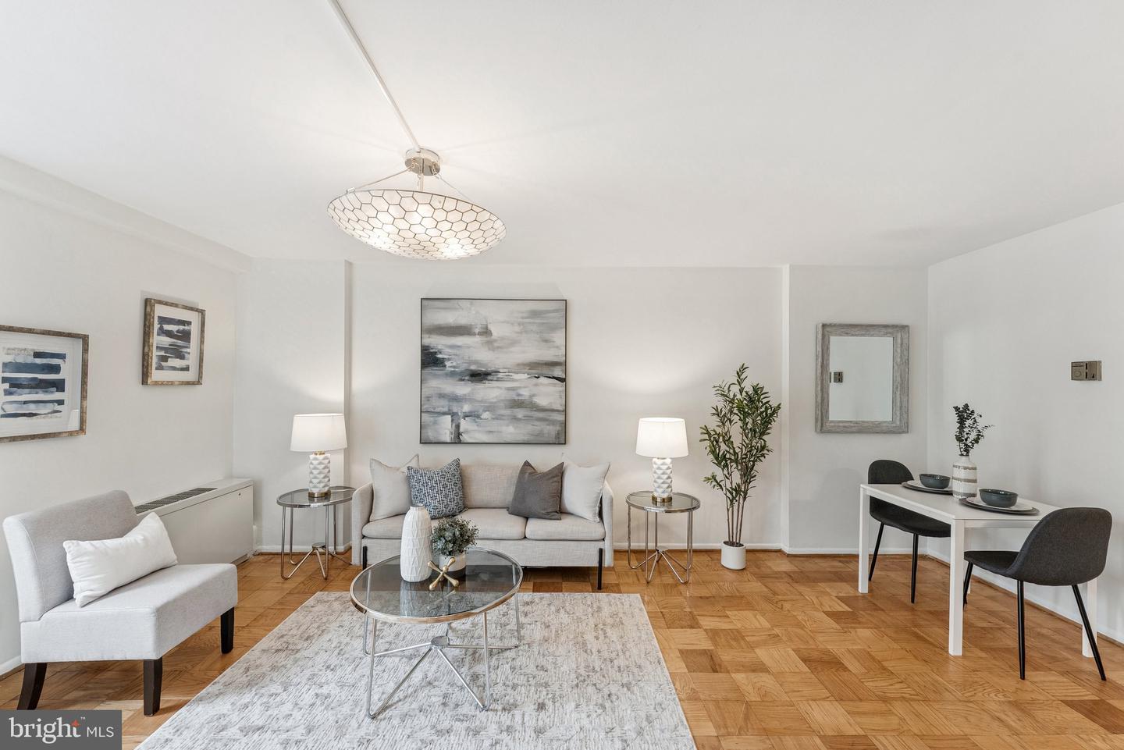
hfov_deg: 104.2
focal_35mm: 14
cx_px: 562
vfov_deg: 81.2
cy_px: 375
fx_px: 437
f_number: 9
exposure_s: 1/3
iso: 250
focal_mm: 14
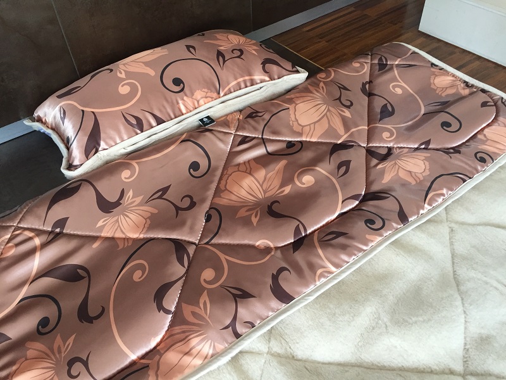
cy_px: 190
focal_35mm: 29
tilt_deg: -46.9
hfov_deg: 61.7
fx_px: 424
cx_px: 253
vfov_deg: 48.2
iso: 160
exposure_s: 1/33
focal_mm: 4.15
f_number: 2.2
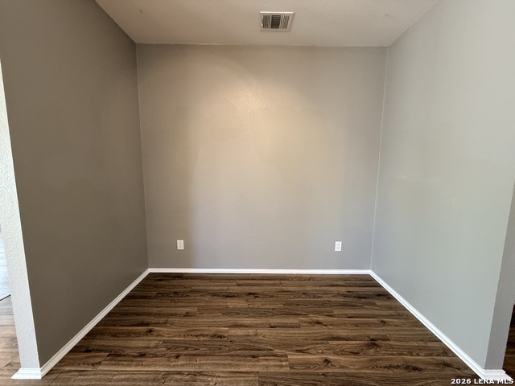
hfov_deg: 102.1
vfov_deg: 85.7
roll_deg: -1.3
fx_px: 208
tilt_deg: -5.1
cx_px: 258
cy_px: 193
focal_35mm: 14
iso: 200
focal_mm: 2.22
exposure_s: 1/60
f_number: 2.2
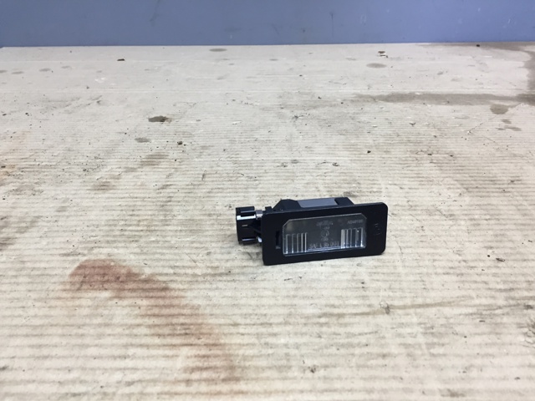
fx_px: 448
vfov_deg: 48.2
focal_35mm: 29
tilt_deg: -27.8
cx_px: 268
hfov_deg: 61.7
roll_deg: -1.8
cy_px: 200
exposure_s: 1/33
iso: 64
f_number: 2.2
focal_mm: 4.15
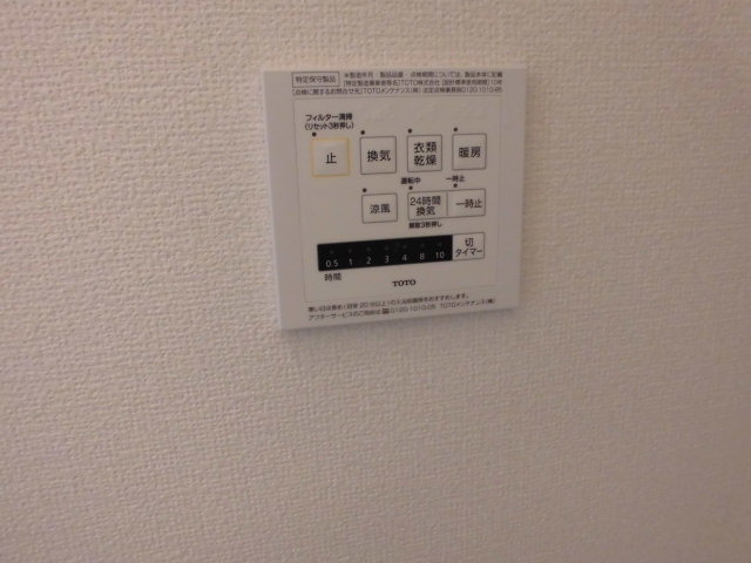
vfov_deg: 53.1
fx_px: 564
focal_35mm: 26
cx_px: 376
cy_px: 282
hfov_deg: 67.3
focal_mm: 4.6
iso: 400
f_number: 3.5
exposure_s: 1/60
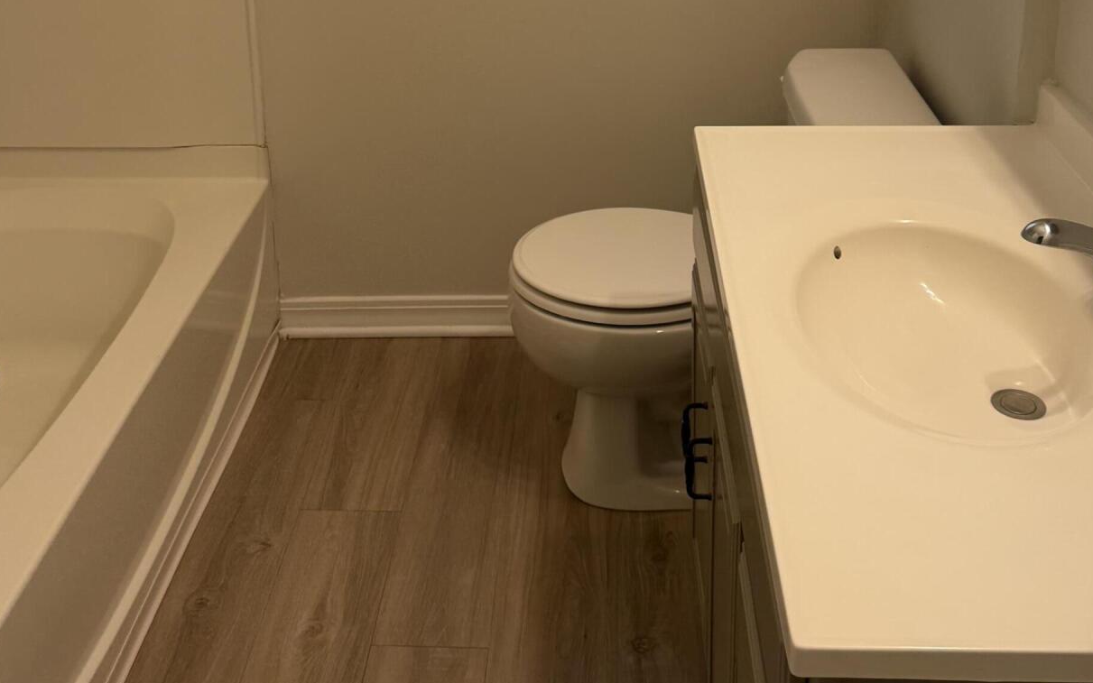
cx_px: 555
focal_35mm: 42
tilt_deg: -12.5
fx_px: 1251
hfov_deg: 47.2
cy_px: 4
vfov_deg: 28.7
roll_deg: -1.4
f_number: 1.78
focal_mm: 6.76
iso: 100
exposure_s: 1/120
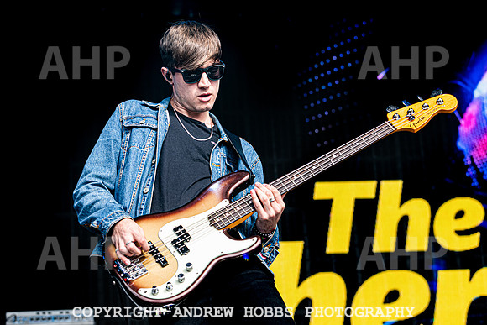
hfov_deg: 19.9
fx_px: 1388
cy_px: 135
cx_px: 209
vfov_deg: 13.3
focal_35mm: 103
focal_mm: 80
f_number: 4.5
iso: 250
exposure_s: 1/500
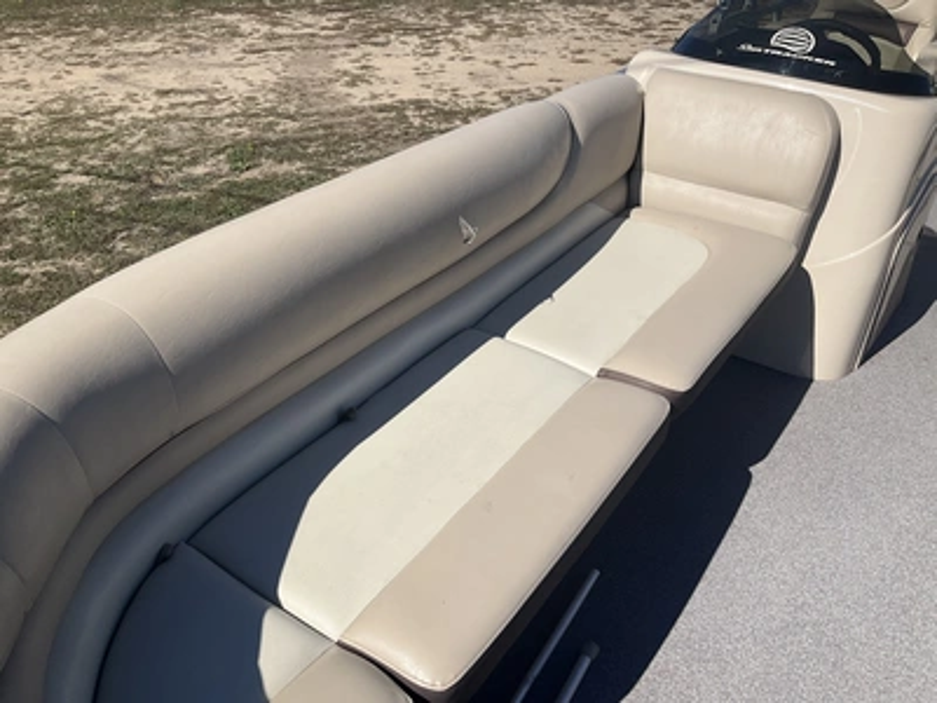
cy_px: 352
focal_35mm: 29
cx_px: 468
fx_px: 785
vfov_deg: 48.2
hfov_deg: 61.7
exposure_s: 1/3322
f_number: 1.8
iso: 25
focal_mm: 3
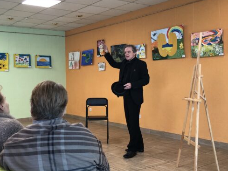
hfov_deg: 42.9
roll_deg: +0.6
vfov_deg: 32.8
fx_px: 290
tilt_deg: +1.4
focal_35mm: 44
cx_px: 107
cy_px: 68
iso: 40
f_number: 1.8
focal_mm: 4
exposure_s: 1/17
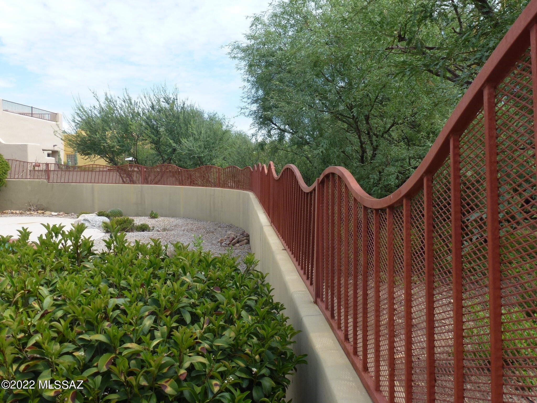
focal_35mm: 30
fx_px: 465
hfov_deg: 60.0
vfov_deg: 46.8
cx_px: 268
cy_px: 202
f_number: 3.5
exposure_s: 1/640
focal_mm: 5.4
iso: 100
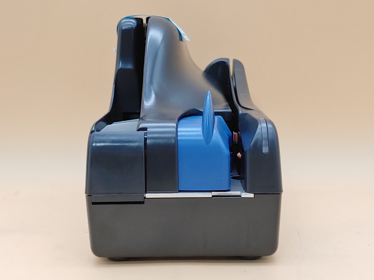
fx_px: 616
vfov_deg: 25.7
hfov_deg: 33.8
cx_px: 187
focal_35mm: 57
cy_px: 140
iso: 100
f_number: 1.8
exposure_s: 1/120
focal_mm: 4.36
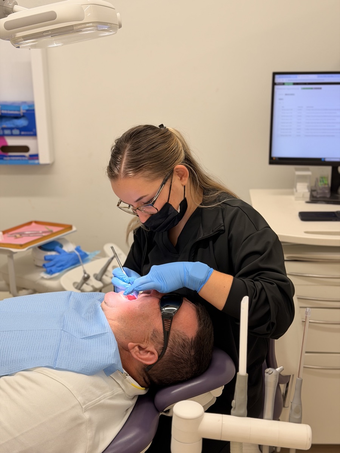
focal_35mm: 48
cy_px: 226
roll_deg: +0.5
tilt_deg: -17.3
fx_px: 629
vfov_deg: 39.7
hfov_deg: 30.3
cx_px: 170
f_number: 1.78
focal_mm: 6.76
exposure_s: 1/100
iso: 64
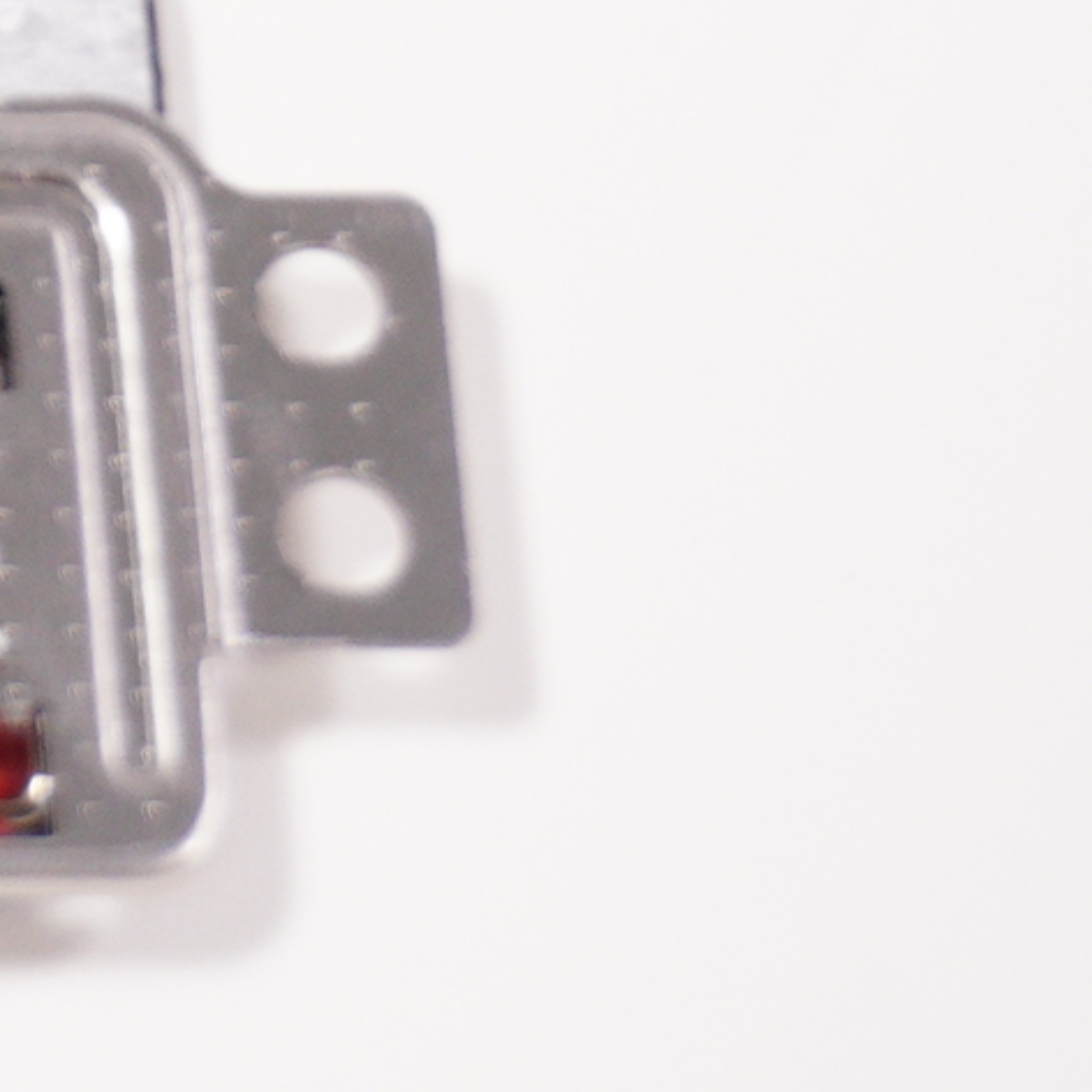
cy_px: -733
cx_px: -2309
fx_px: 11599
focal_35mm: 325
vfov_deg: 5.3
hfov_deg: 5.1
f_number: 5.6
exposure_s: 1/160
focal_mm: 40
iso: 640
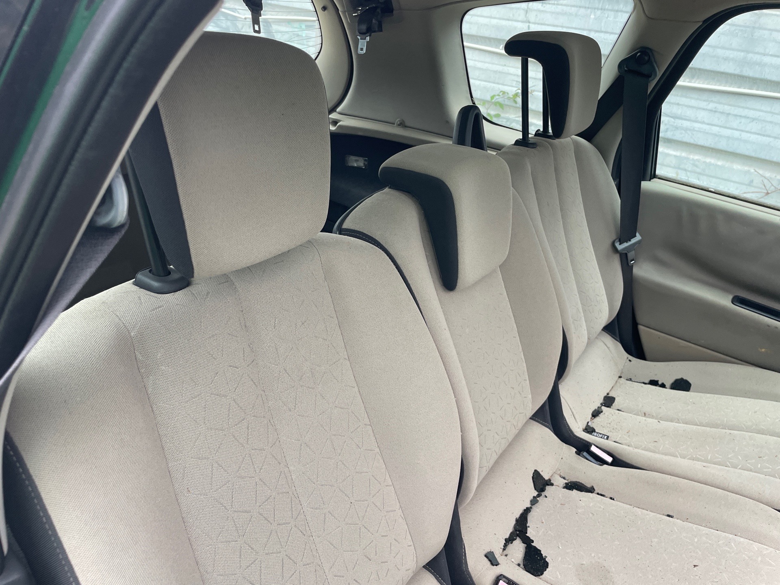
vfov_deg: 53.1
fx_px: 586
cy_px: 292
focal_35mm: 26
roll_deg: -5.8
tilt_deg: -27.1
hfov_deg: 67.3
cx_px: 390
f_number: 1.6
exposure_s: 1/121
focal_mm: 4.2
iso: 125
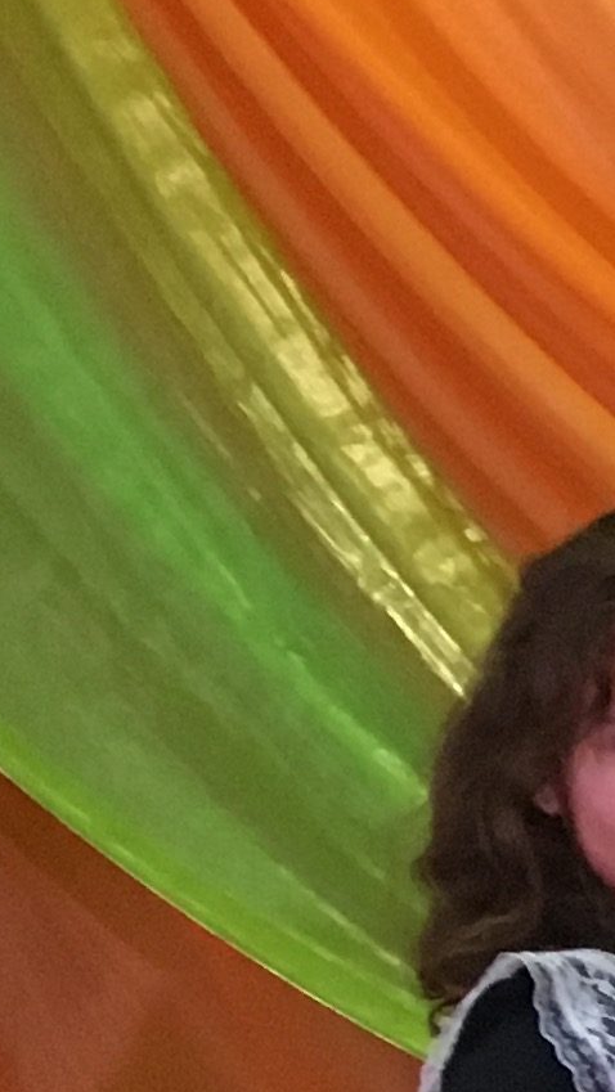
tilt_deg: -8.0
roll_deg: +2.2
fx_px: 4346
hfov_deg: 6.8
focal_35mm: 150
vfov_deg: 13.9
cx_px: 2223
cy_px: 1362
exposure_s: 1/17
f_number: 2.2
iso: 200
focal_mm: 4.15
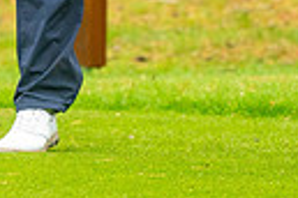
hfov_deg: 1.5
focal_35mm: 1352
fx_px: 11191
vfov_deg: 1.0
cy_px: -227
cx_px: -106
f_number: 4
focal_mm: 300
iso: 800
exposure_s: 1/800
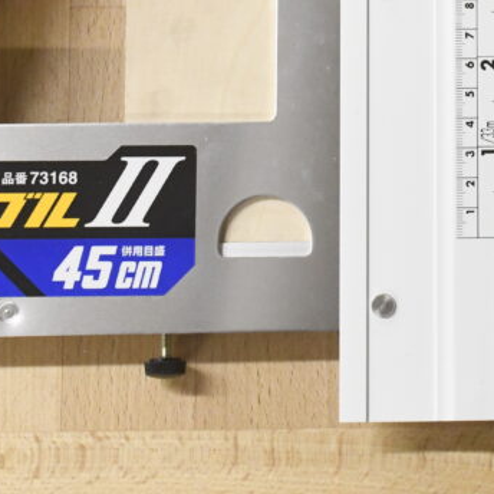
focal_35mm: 152
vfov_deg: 11.5
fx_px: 2454
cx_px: 715
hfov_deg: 11.1
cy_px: 123
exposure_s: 1/60
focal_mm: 40
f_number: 8
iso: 5000
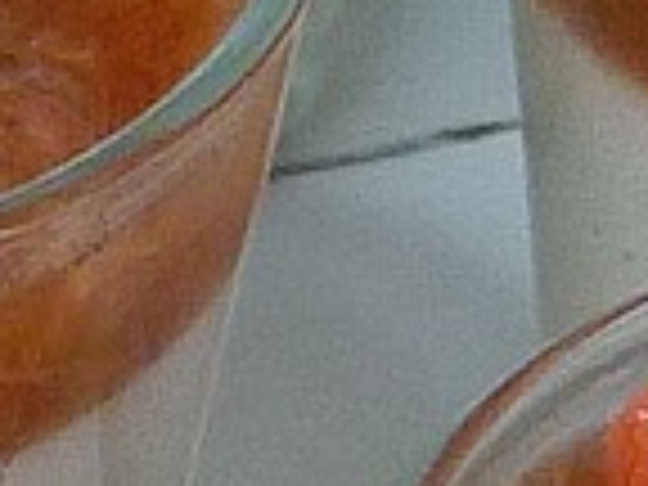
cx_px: 284
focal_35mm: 456
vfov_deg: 3.2
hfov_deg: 4.3
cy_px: 972
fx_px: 8536
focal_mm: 5.9
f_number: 2.9
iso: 160
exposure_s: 1/30
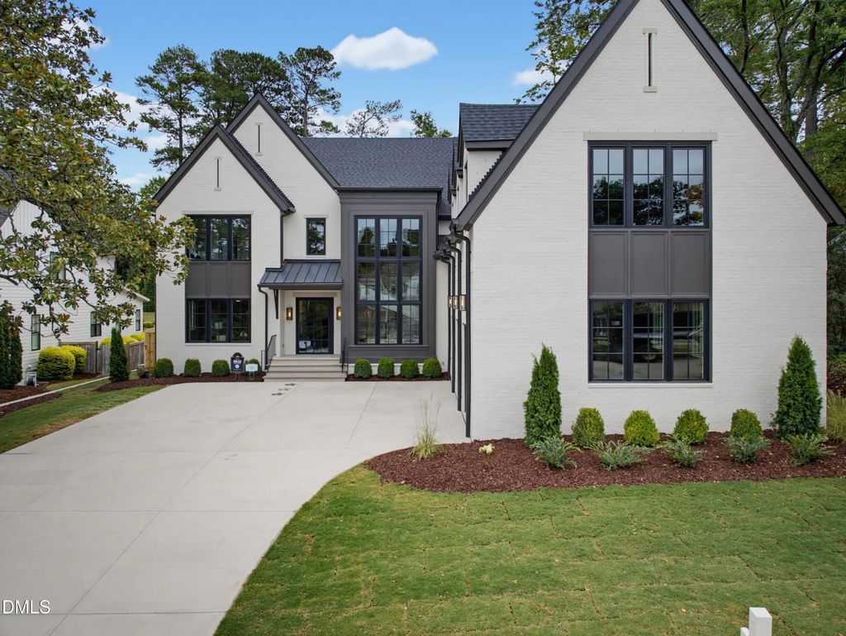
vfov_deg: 56.9
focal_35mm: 24
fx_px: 587
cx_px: 423
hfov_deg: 71.6
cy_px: 318
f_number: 2.8
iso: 140
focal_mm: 12.3
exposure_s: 1/800
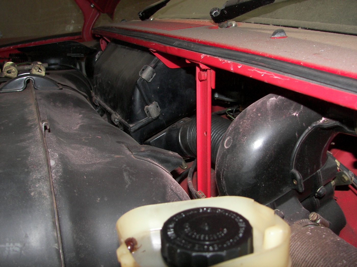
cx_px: 178
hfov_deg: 51.4
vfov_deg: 39.7
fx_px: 371
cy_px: 134
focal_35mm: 36
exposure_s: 1/30
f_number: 2.8
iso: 100
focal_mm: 6
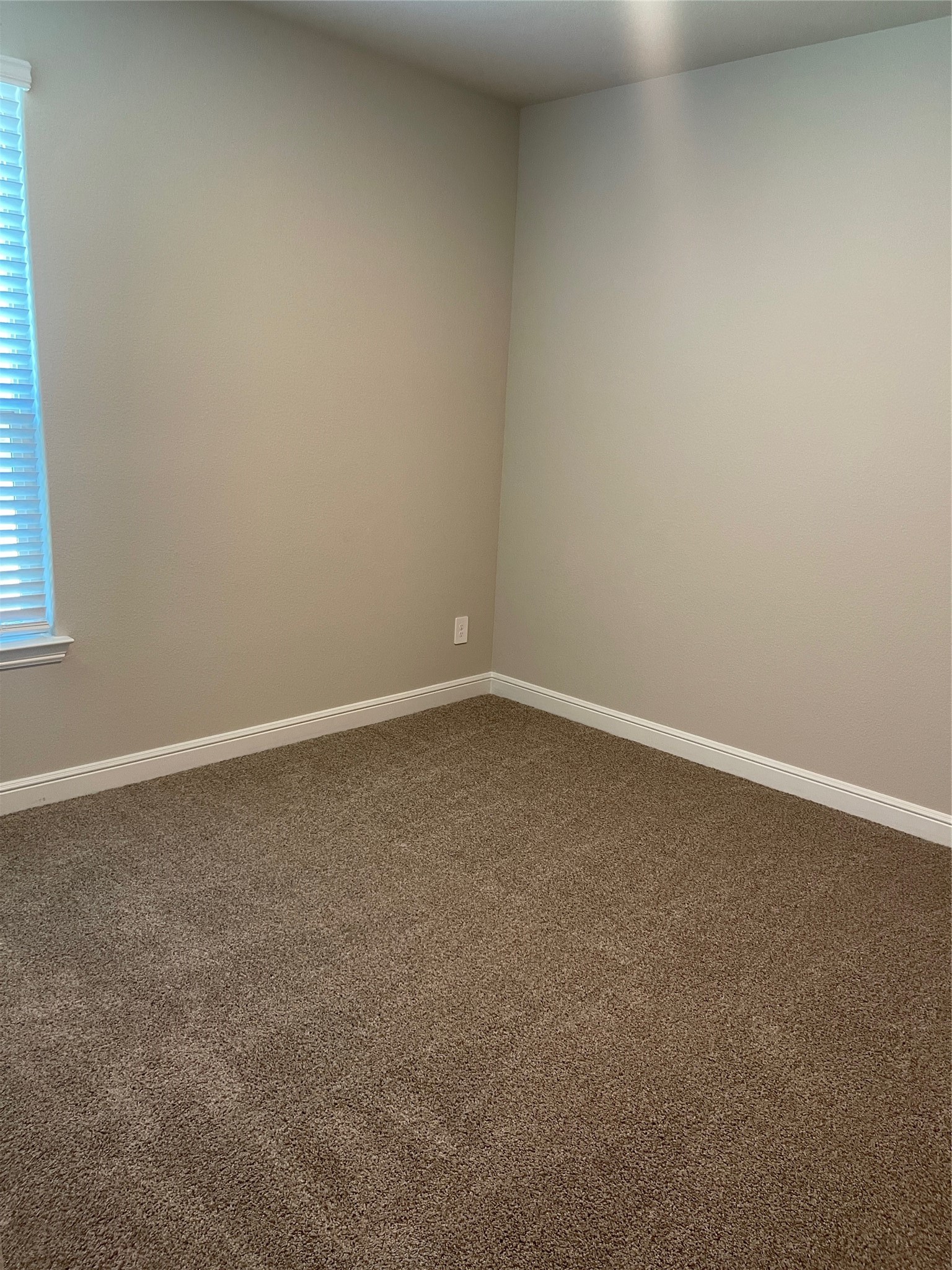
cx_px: 476
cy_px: 635
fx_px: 917
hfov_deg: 54.9
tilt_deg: -12.7
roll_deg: -2.8
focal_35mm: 25
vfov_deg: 69.4
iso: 200
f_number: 1.6
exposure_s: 1/60
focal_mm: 5.1
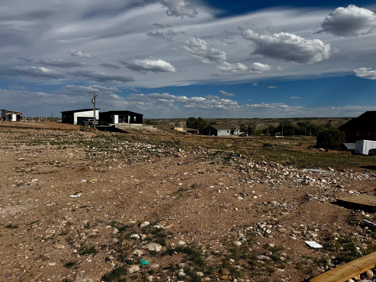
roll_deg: -0.5
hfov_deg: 71.6
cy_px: 141
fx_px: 261
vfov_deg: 56.8
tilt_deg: -4.1
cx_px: 188
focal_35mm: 24
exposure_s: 1/12346
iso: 80
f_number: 1.78
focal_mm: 6.76
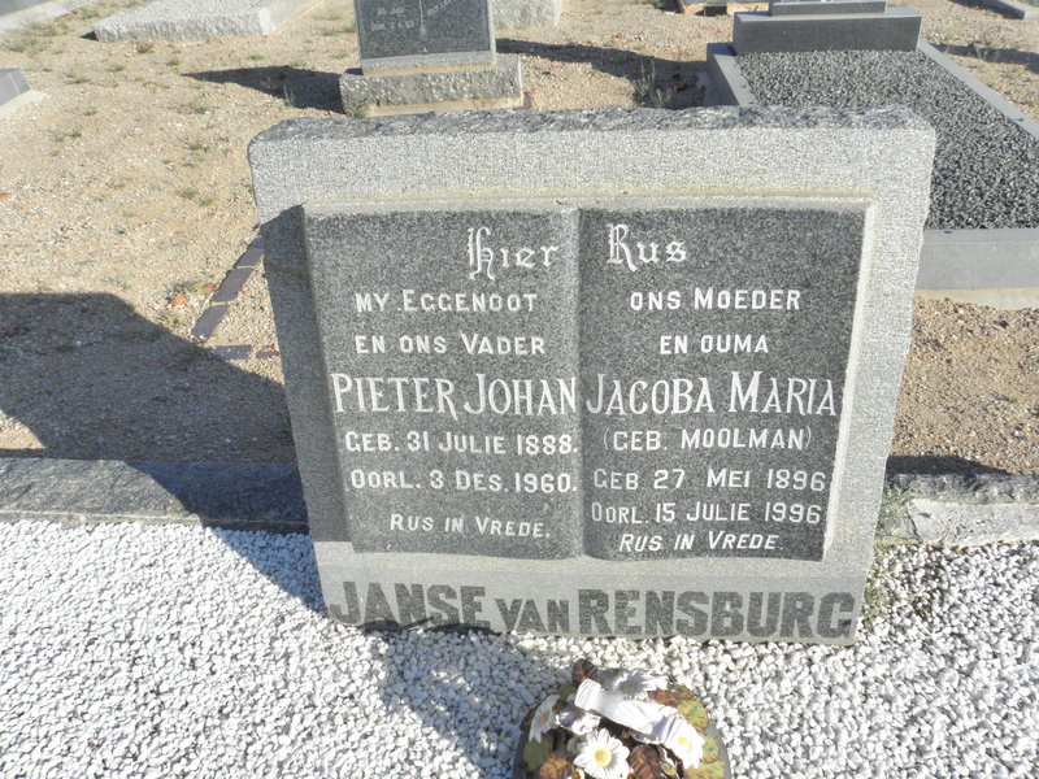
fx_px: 780
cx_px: 520
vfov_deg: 53.1
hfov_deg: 67.3
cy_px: 390
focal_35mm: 26
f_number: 6.3
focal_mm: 4.6
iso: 200
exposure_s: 1/640
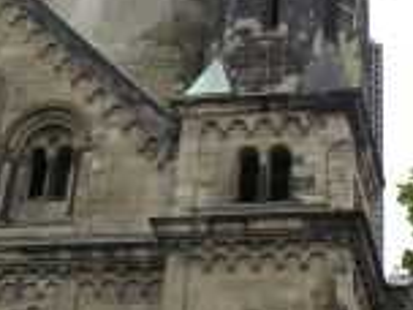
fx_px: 1408
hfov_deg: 16.5
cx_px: 69
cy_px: -152
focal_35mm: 118
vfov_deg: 12.0
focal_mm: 26
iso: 100
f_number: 8
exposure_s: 1/125
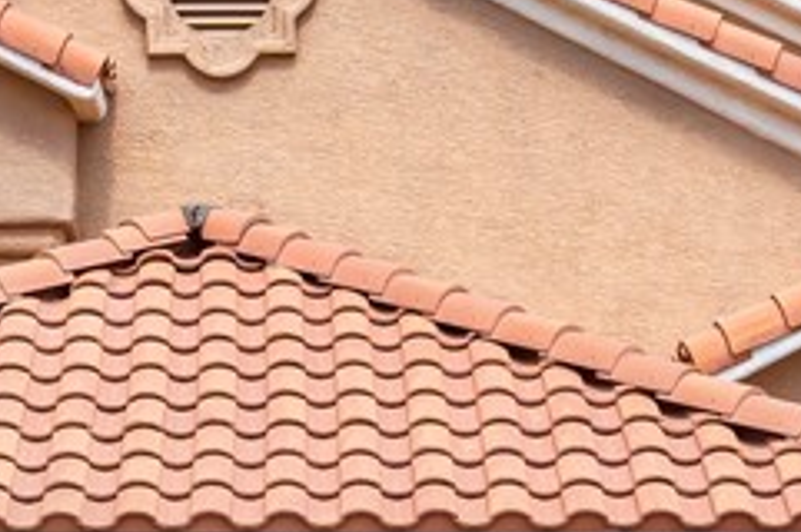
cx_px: 362
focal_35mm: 176
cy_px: 705
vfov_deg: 7.7
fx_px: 3911
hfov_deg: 11.7
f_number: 7.1
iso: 400
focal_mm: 26
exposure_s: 1/200
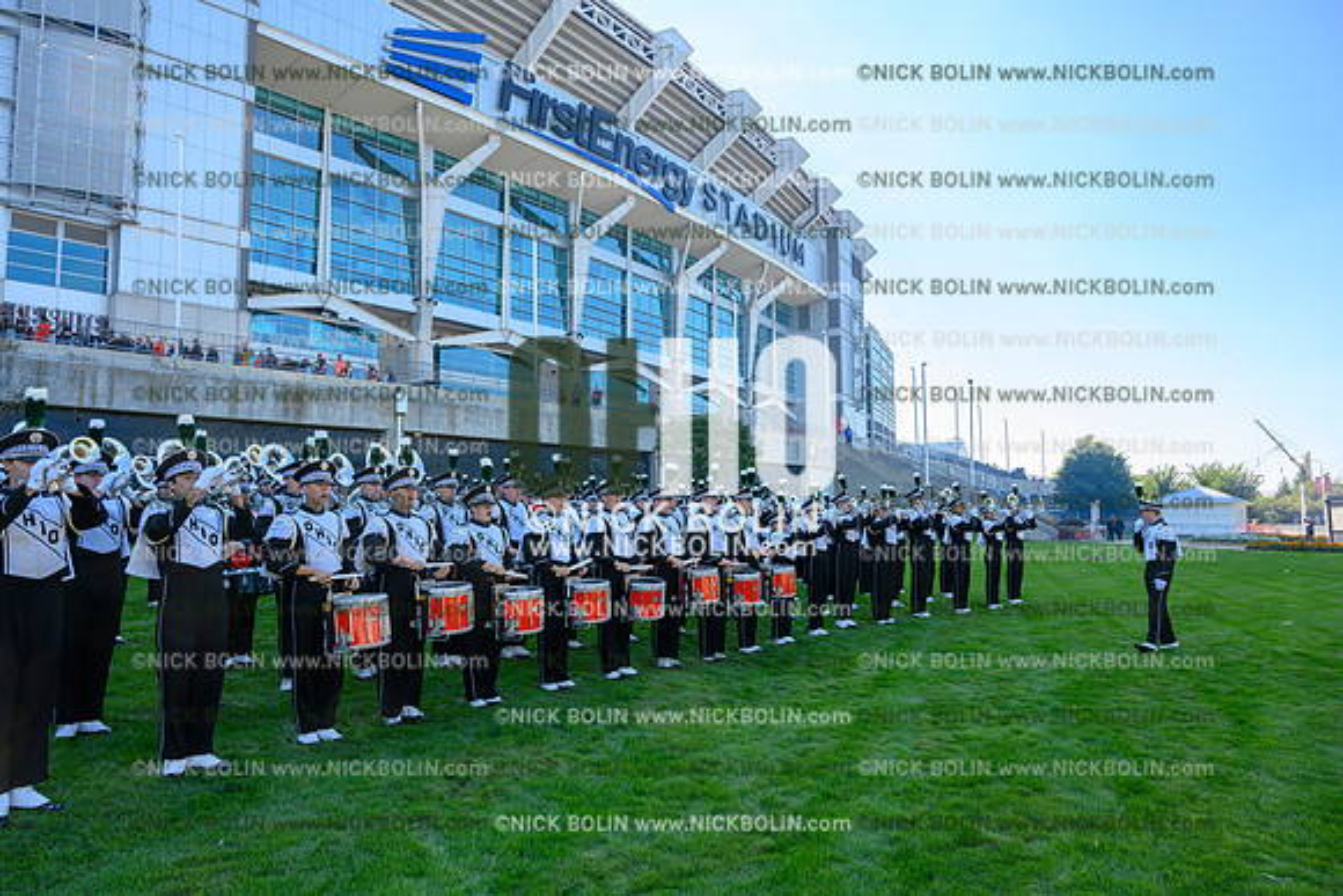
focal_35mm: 24
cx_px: 672
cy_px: 448
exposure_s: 1/640
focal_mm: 24
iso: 800
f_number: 8
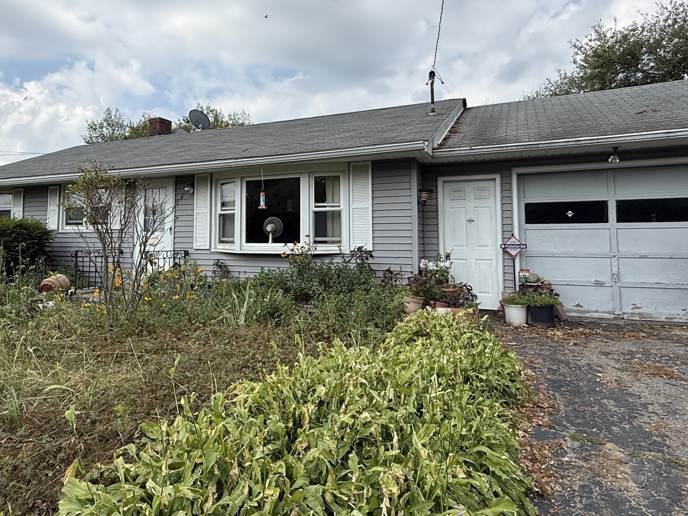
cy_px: 205
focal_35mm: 24
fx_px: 477
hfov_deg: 71.3
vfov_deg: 56.4
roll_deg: -0.1
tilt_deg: +4.8
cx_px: 301
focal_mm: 2.22
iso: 50
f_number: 2.2
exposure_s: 1/1848
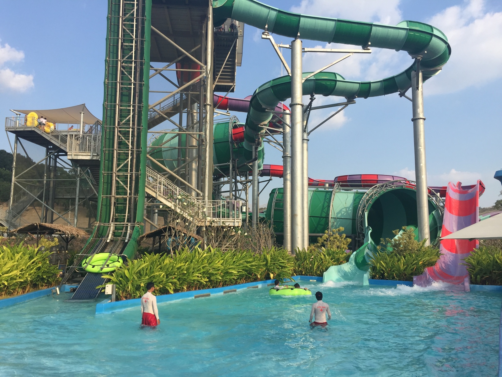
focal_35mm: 29
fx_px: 421
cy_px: 188
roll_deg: -1.7
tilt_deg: +7.1
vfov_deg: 48.2
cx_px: 251
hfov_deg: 61.7
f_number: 2.2
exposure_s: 1/1412
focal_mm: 4.15
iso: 32
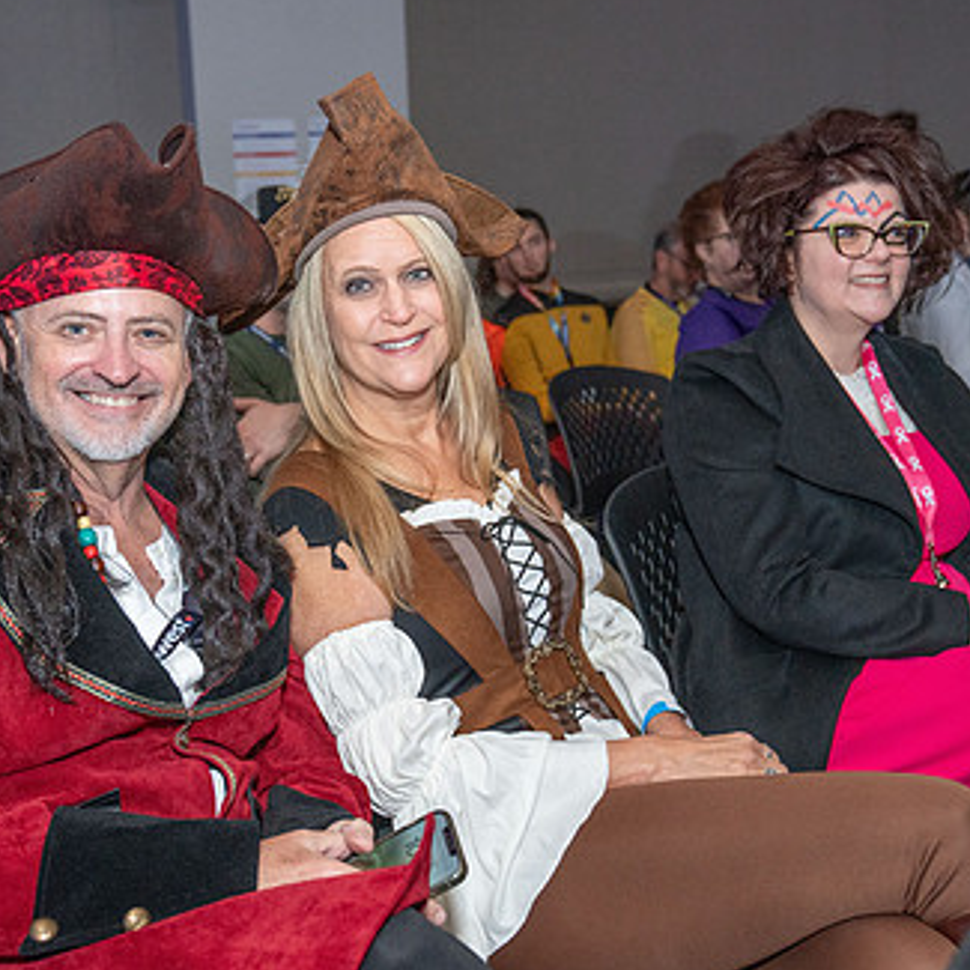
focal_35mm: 50
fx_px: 1585
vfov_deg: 34.0
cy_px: 530
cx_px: 406
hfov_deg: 34.0
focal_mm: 33
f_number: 4
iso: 2500
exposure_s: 1/160
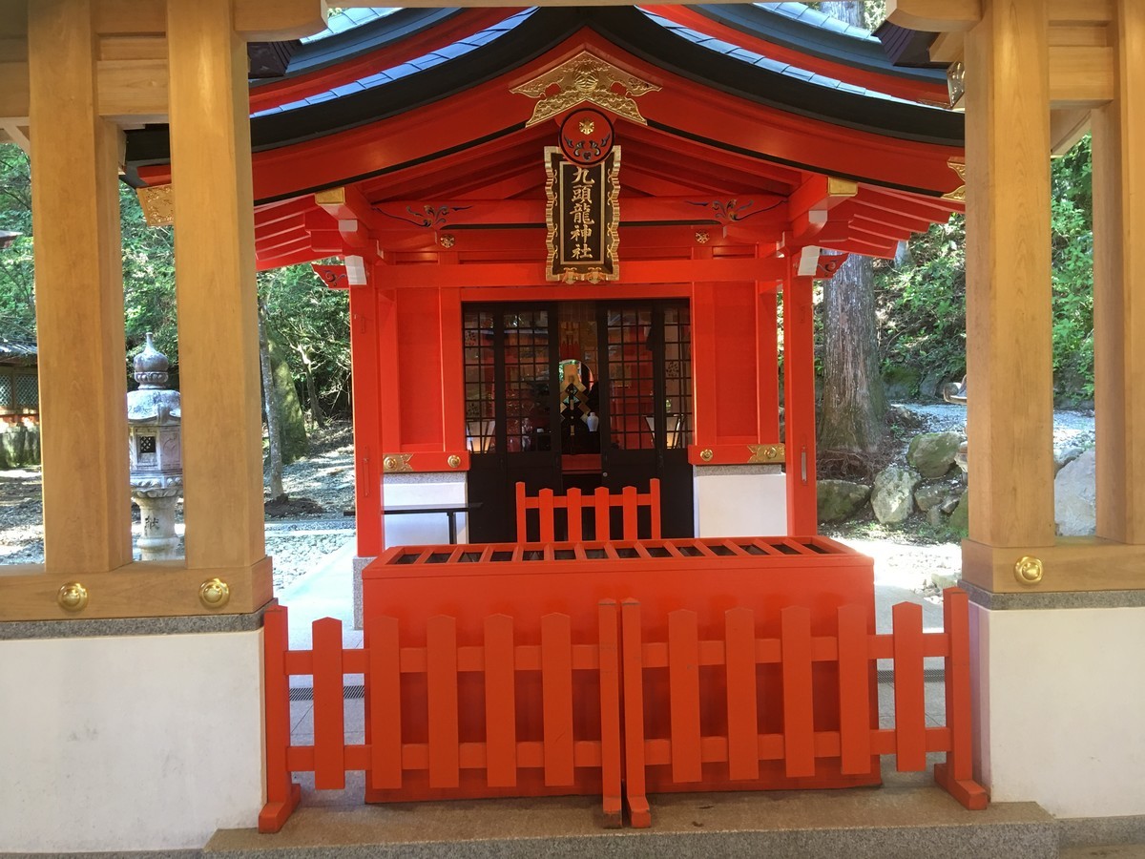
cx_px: 572
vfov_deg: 48.2
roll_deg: +1.0
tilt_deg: -0.7
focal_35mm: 29
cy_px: 430
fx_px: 959
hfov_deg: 61.7
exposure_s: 1/15
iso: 40
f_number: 2.2
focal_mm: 4.15
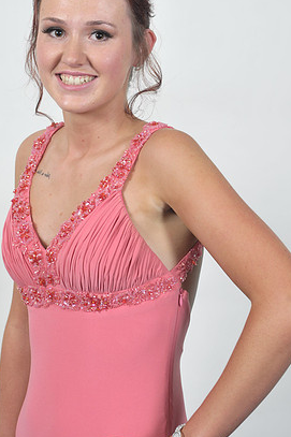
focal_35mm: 121
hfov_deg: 11.3
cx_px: 116
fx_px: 1468
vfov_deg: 16.9
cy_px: 176
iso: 1000
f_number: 7.1
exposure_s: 1/160
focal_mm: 85
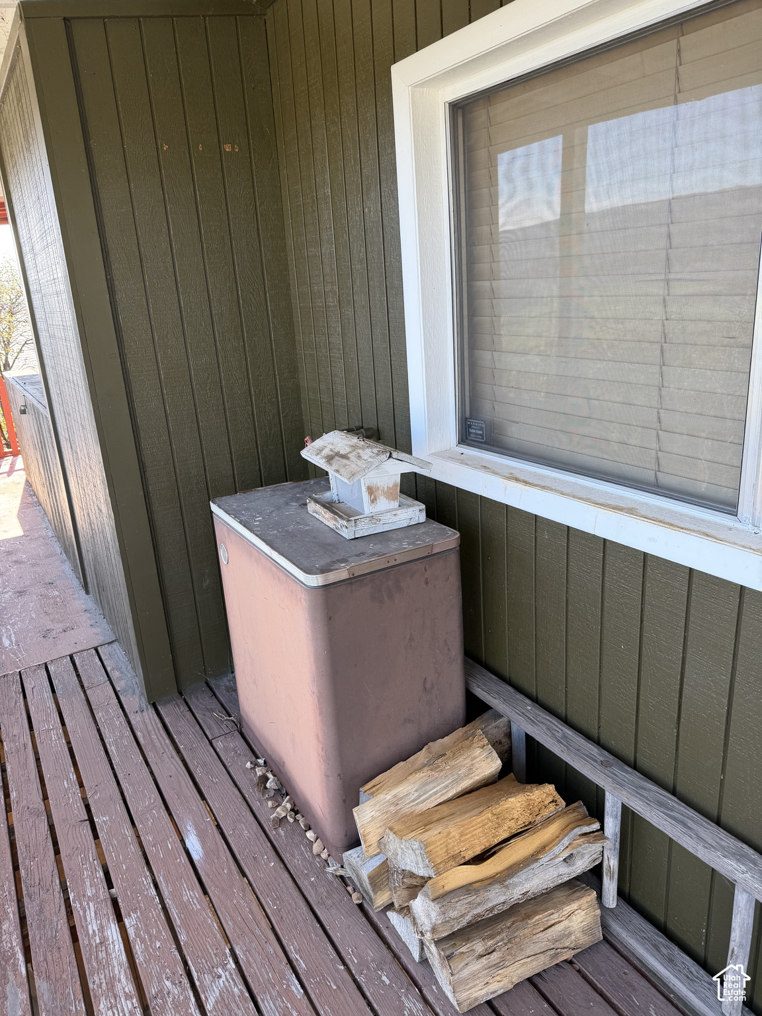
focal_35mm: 24
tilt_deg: -13.8
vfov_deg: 71.6
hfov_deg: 56.8
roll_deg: +3.5
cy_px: 508
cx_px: 381
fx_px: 704
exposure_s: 1/250
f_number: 1.78
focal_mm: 6.76
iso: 80
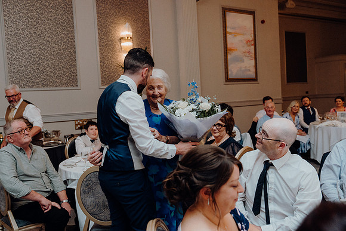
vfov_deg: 38.9
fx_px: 327
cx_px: 173
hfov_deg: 55.8
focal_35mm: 34
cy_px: 116
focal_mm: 34
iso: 2500
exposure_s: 1/160
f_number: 3.5
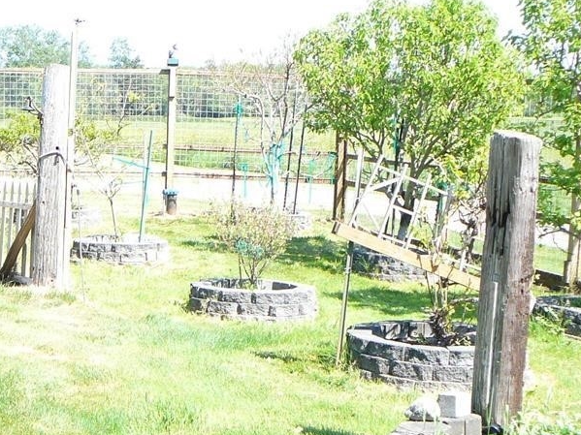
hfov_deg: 28.8
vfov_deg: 21.9
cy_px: 205
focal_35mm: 67
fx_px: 1124
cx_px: 193
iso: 80
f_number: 3.1
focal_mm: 6.1
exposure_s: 1/250
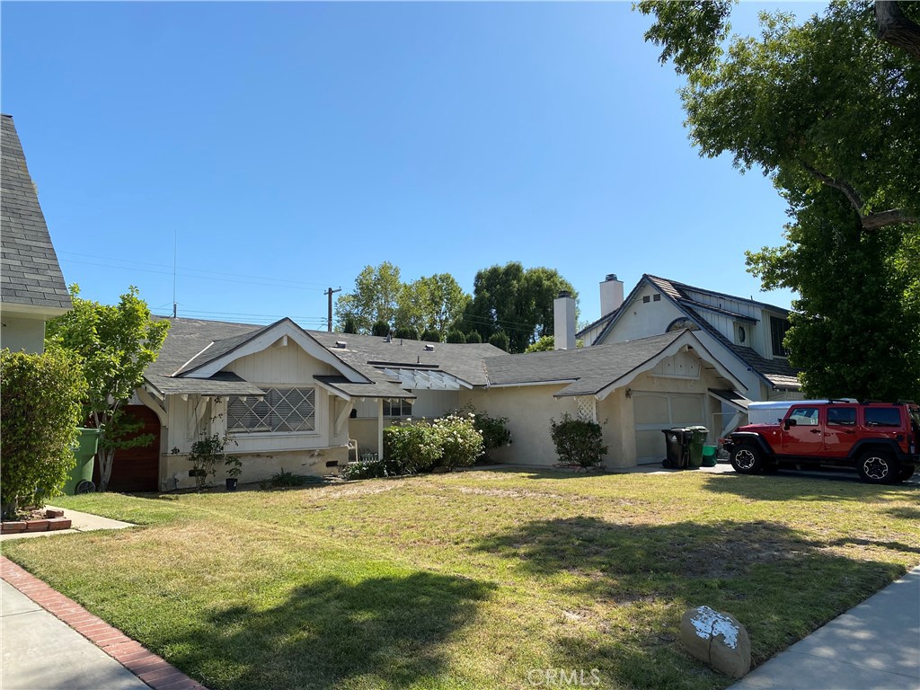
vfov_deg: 53.1
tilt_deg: +6.8
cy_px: 345
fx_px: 691
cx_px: 460
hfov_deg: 67.3
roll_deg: +1.1
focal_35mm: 26
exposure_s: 1/2967
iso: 32
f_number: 1.8
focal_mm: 4.25
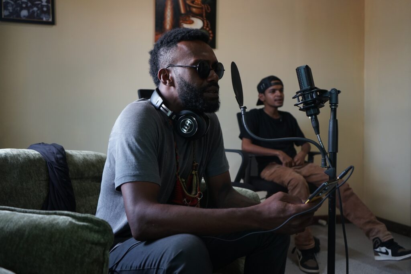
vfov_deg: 40.0
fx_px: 377
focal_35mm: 33
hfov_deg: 57.2
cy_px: 137
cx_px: 206
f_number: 4
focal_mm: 33
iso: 640
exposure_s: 1/60
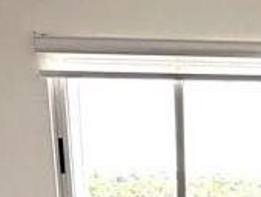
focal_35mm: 79
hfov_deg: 23.8
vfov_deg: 16.0
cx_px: 252
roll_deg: -0.5
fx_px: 596
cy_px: 351
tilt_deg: -16.4
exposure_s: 1/121
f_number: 2.2
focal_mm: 2.22
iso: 160
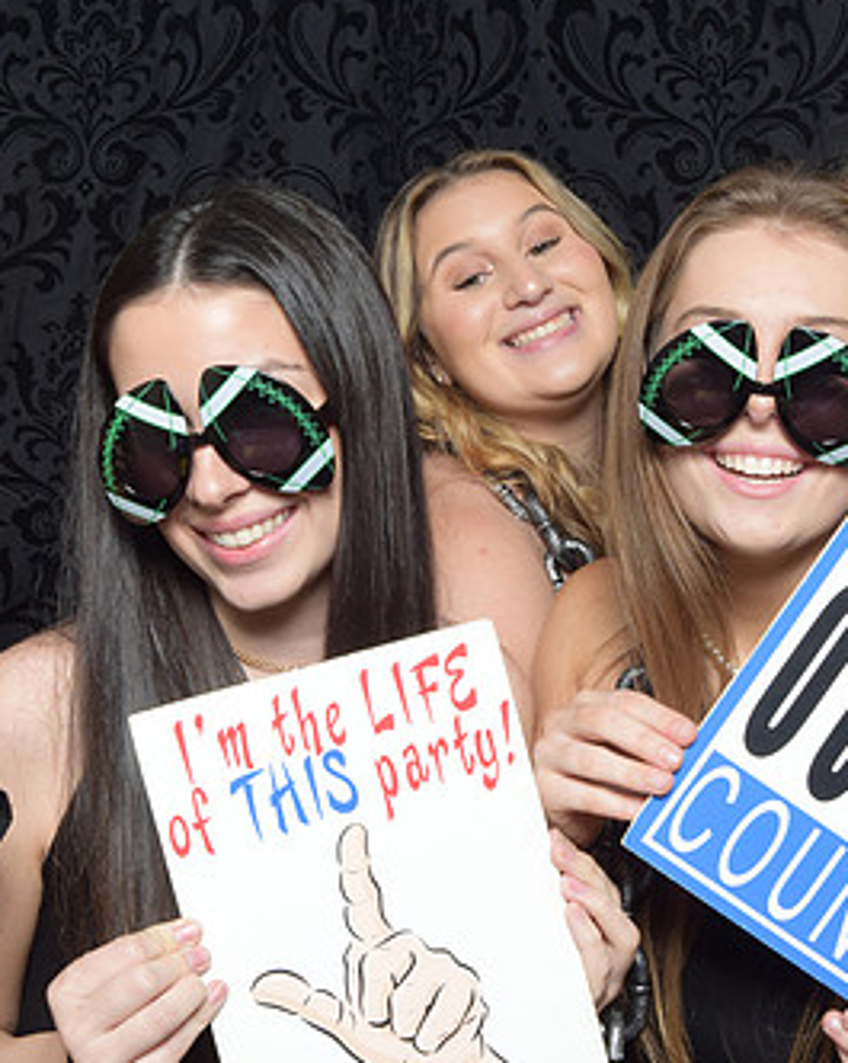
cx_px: 378
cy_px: 498
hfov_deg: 23.8
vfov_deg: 29.6
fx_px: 2011
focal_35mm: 64
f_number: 20
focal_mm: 26
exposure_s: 1/60
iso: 500
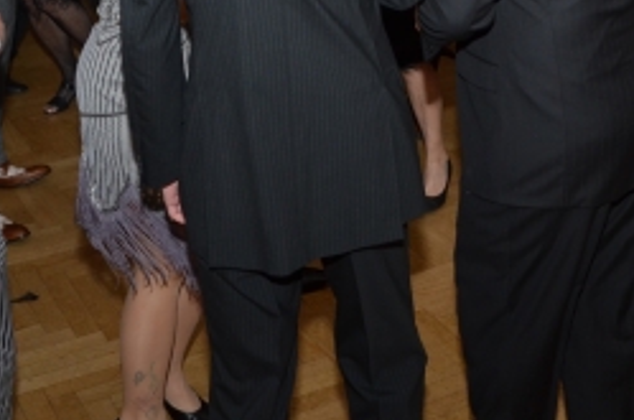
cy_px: -181
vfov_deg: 16.3
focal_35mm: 77
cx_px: 491
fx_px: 1353
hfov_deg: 26.0
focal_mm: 16
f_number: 5.6
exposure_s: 1/60
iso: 320
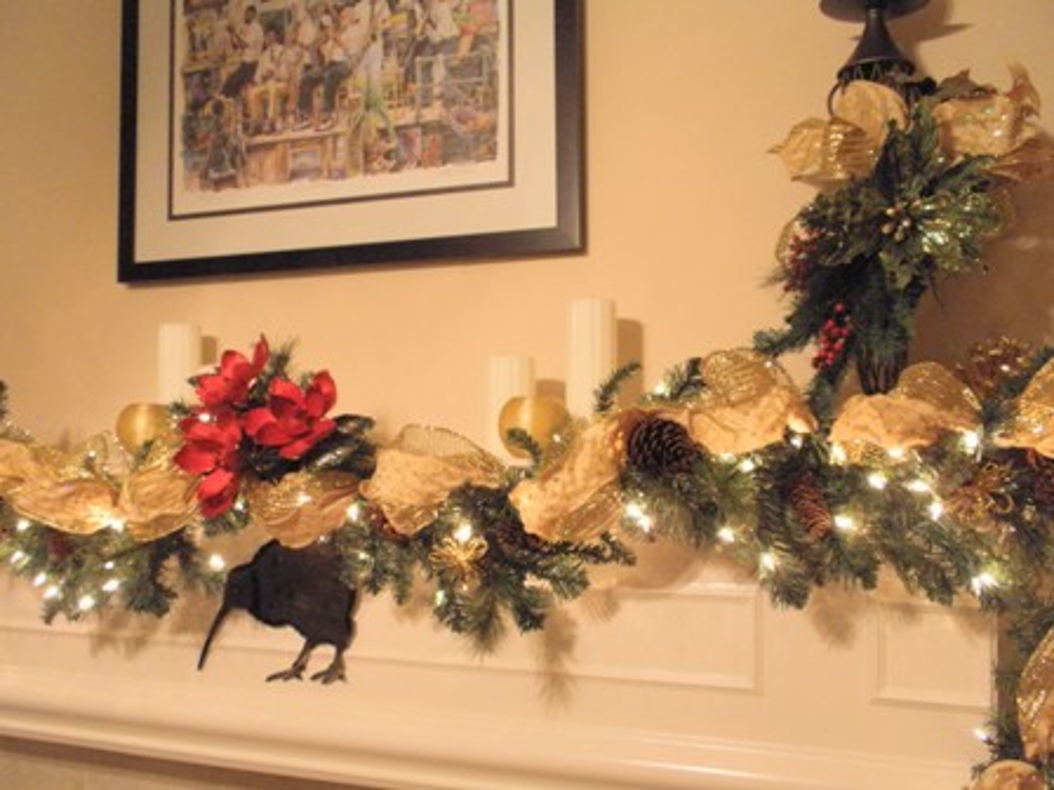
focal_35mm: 37
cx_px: 527
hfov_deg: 50.1
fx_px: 1127
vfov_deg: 38.7
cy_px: 395
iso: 200
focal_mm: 6.6
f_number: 3.5
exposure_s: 1/8
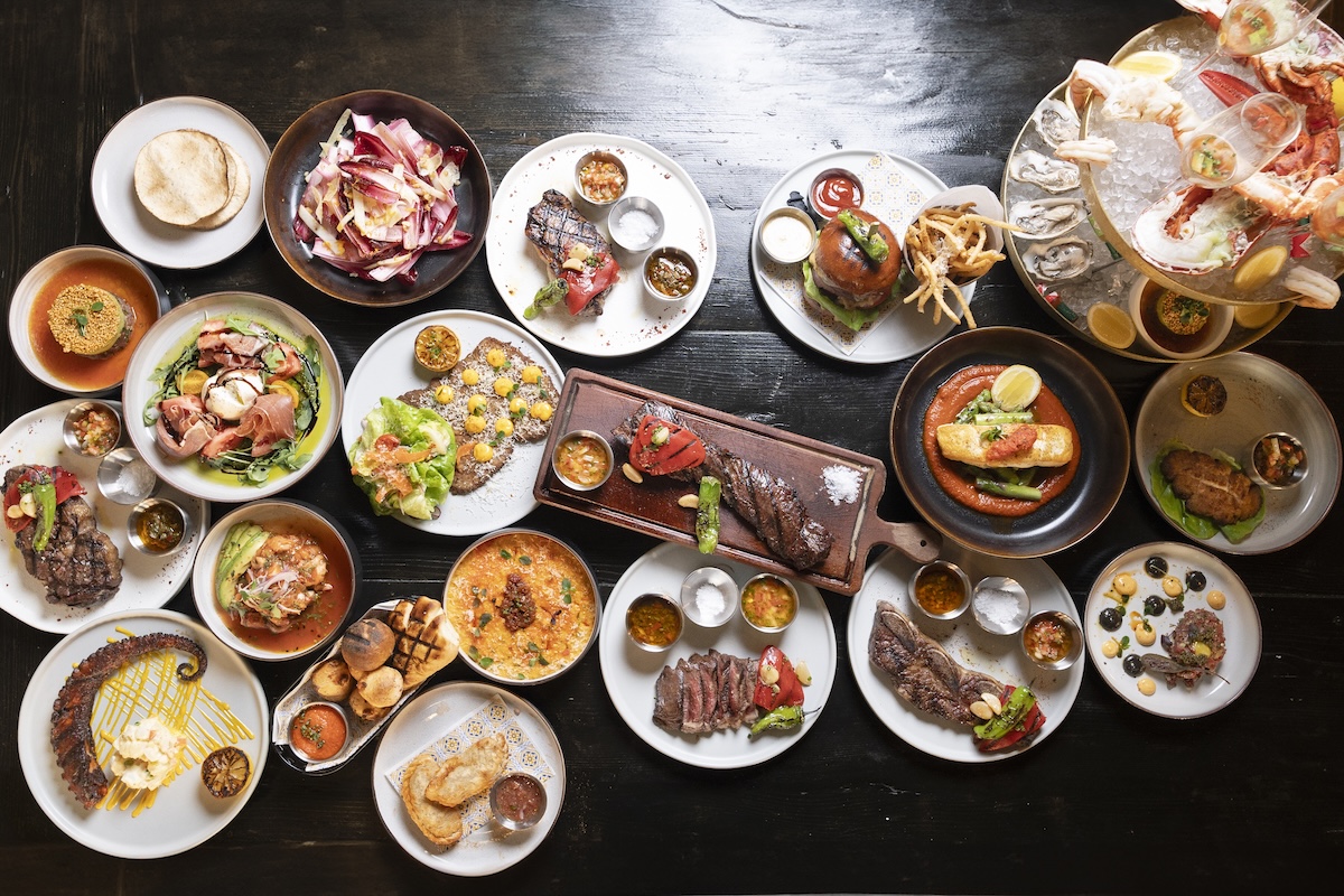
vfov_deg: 53.1
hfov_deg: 73.7
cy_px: 448
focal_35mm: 24
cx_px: 672
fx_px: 896
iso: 800
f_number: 3.5
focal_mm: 16
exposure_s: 1/50
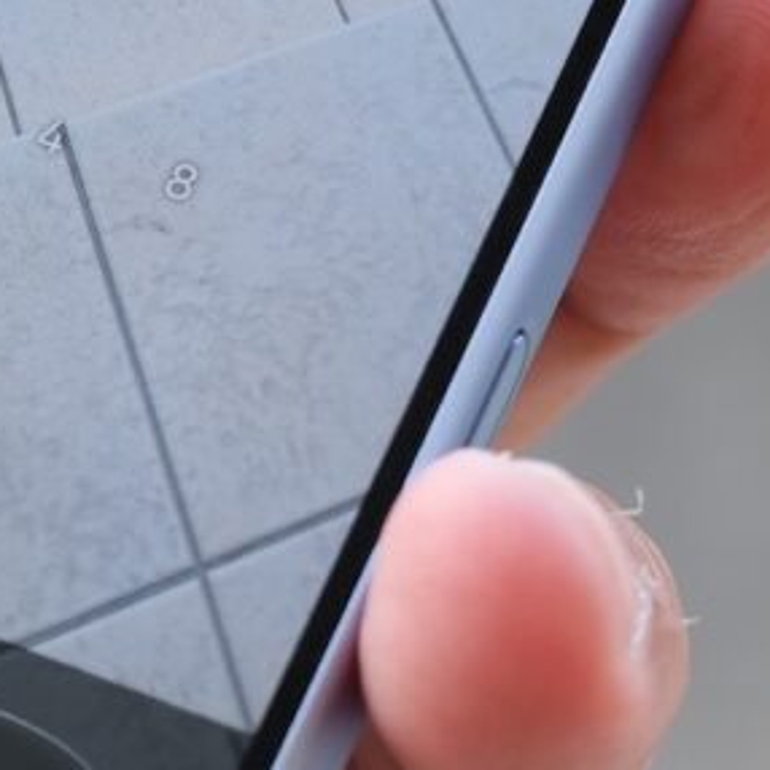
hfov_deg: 5.8
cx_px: -468
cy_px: 641
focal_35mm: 296
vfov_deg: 5.9
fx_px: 7449
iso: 400
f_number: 5.6
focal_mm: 55
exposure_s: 1/125
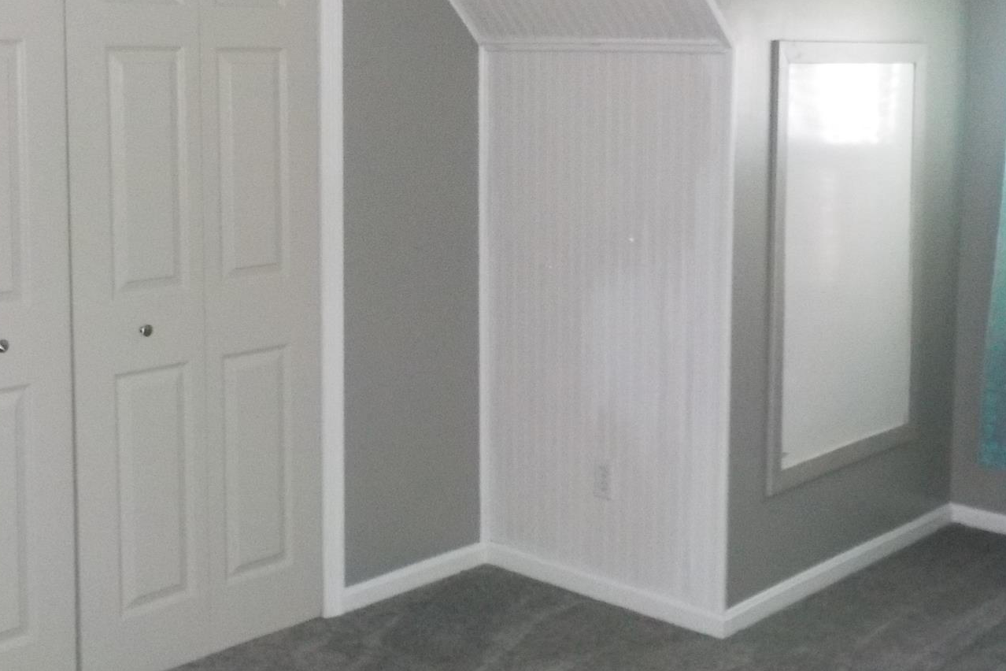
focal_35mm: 50
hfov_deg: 39.6
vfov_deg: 26.7
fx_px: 1397
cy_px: 187
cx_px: 480
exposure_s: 1/15
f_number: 3.3
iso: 560
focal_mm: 4.1
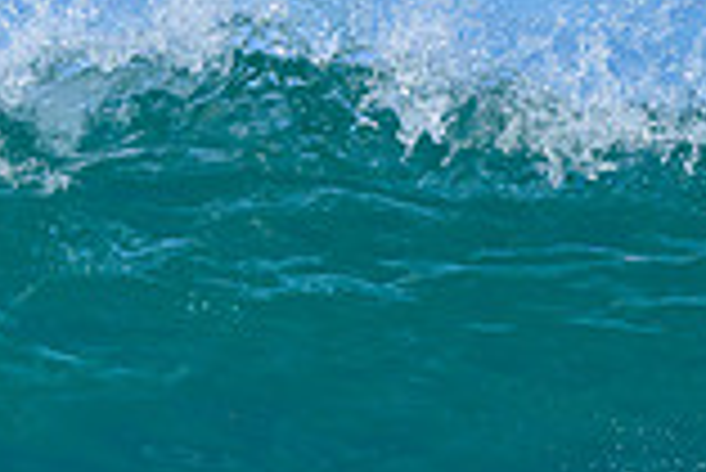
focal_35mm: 3785
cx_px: 13
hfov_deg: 0.5
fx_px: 74295
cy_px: 903
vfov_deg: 0.4
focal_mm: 800
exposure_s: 1/2000
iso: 360
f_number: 6.3
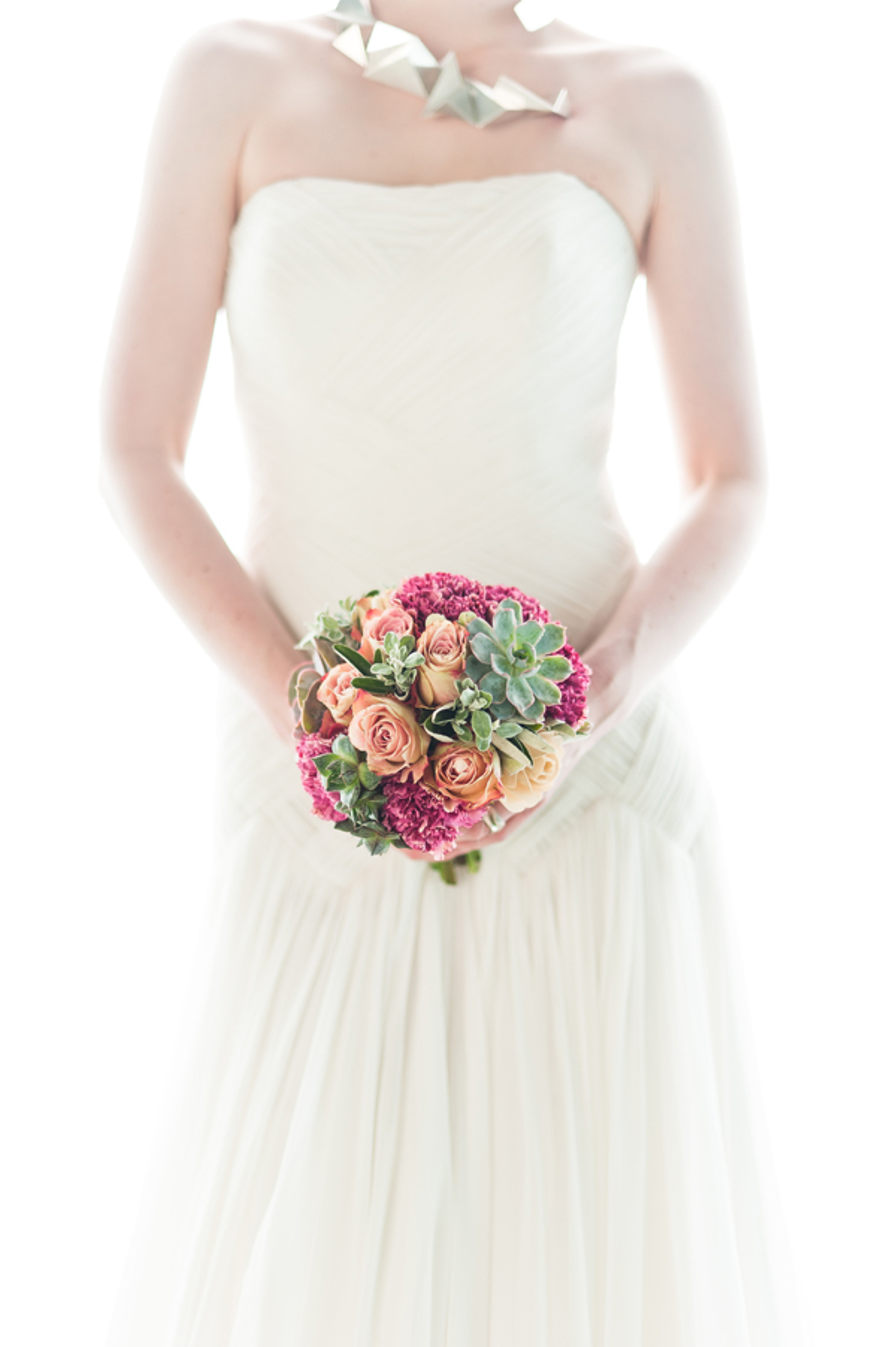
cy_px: 674
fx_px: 1869
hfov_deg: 27.0
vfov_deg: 39.6
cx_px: 448
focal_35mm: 50
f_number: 1.8
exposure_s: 1/160
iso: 200
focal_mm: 50
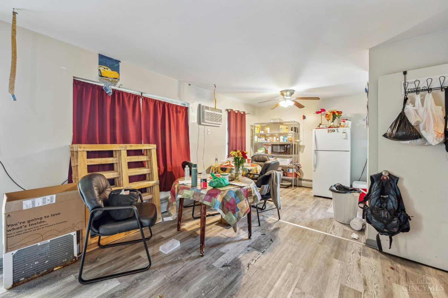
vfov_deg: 81.2
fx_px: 174
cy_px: 149
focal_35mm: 14
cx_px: 224
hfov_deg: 104.3
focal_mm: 14
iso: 100
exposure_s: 1.3
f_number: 8
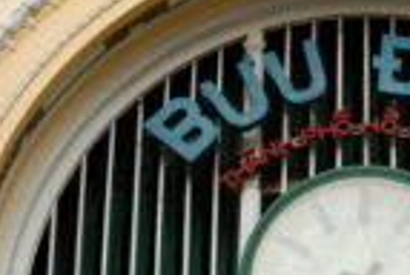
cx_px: 367
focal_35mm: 163
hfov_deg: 12.5
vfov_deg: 8.5
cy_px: 188
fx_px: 1857
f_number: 11
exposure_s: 1/60
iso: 100
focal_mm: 31
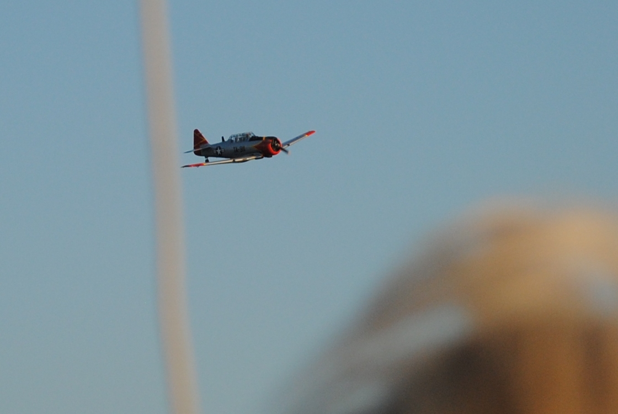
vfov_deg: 16.6
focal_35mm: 82
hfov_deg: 24.6
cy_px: 207
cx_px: 309
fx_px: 1418
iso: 200
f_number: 5.6
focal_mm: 55
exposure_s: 1/800
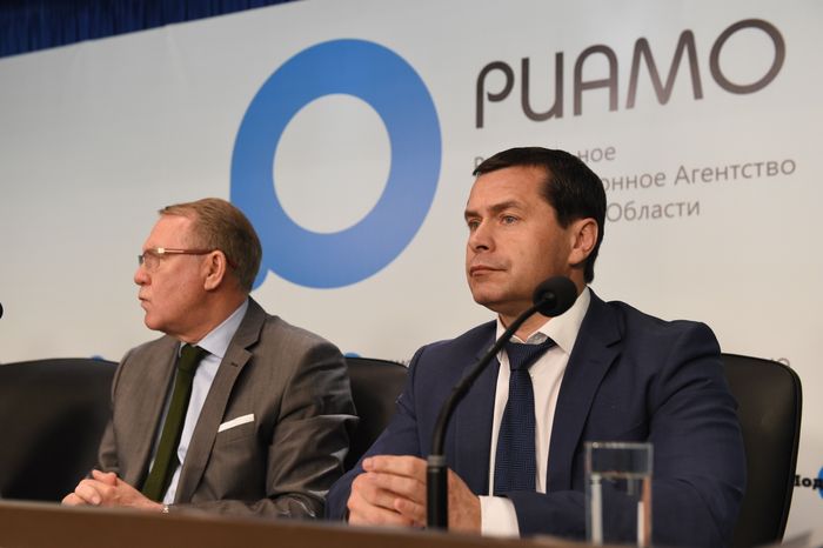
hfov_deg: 38.2
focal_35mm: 52
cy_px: 274
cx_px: 412
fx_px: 1188
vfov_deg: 26.0
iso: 3200
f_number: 4.5
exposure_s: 1/320
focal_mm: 52
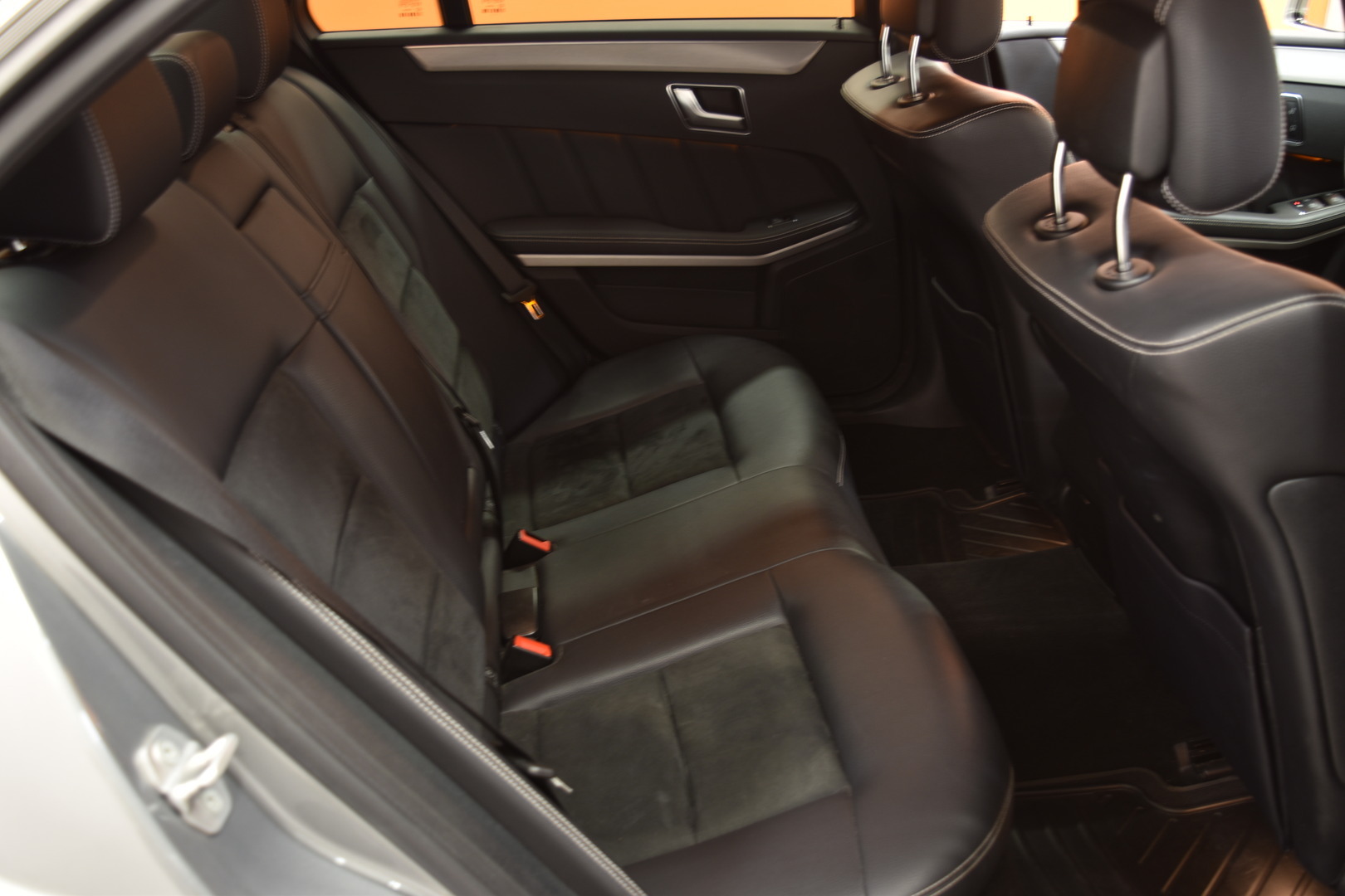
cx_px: 672
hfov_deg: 51.3
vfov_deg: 35.5
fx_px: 1401
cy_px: 448
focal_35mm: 38
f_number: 4
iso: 100
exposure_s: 1/1.6
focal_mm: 25
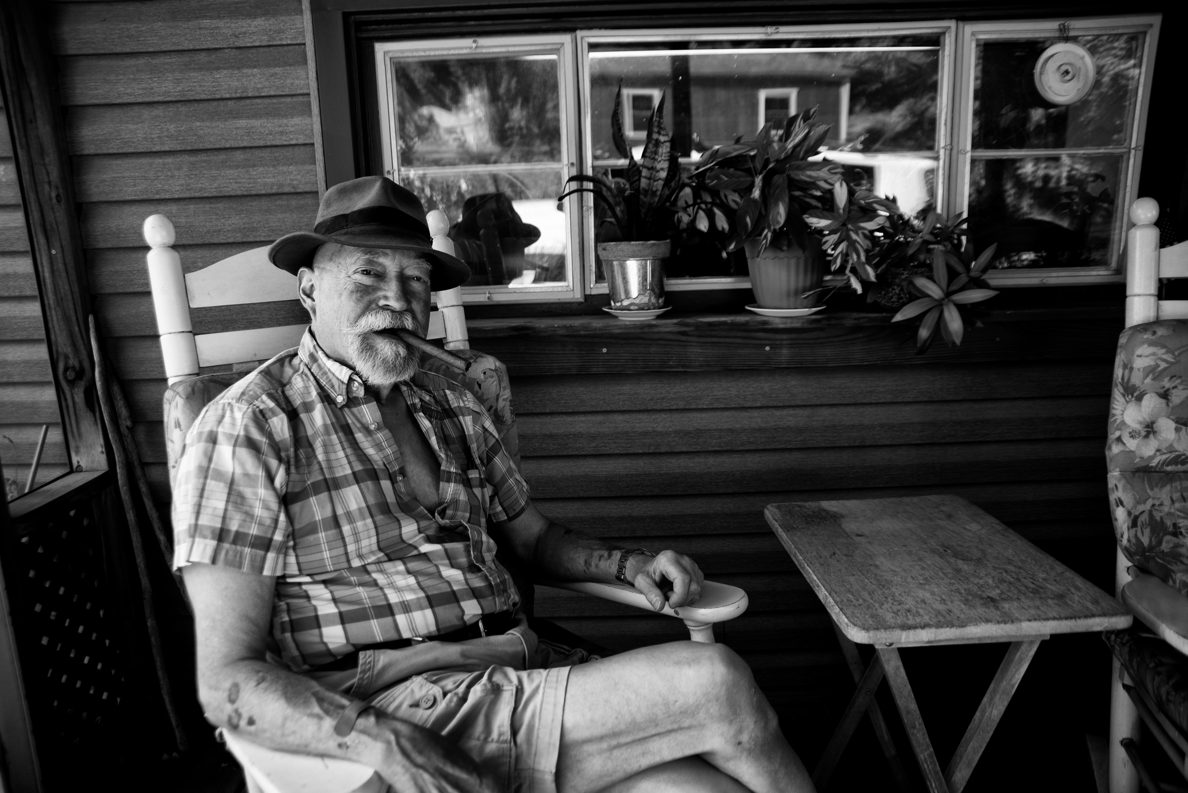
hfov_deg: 73.7
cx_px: 594
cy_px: 396
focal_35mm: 24
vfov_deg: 53.2
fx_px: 792
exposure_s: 1/200
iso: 400
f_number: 4
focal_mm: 24
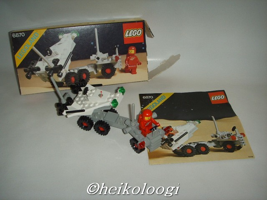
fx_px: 301
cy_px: 100
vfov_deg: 36.8
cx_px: 134
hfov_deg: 47.9
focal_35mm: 39
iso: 100
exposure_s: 1/45
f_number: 3.5
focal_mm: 6.6
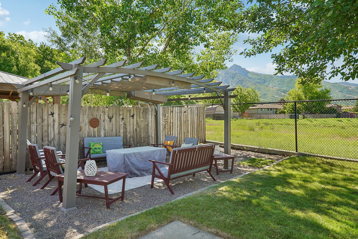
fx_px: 229
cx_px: 179
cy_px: 120
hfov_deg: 76.1
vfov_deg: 55.1
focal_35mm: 23
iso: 100
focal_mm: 23
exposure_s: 1/60
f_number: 8
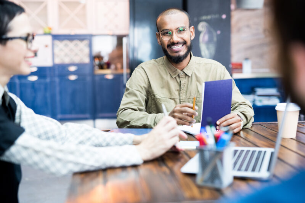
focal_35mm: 50
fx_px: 423
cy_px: 102
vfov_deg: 27.0
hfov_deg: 39.6
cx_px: 152
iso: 800
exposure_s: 1/160
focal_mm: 50
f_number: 2.2
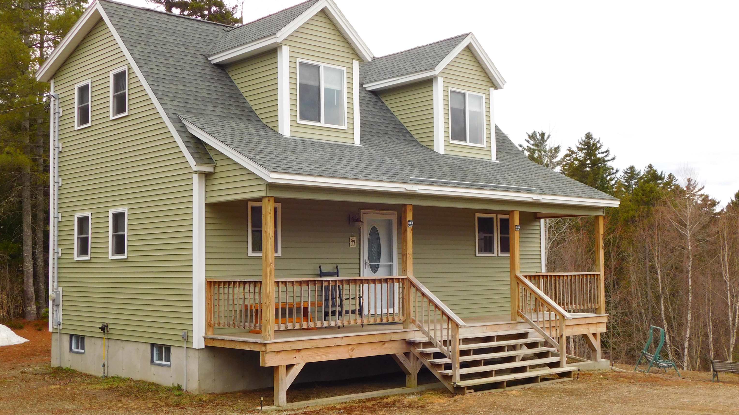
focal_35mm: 44
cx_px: 372
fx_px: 862
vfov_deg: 27.1
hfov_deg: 46.4
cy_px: 233
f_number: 3.6
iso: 125
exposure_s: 1/400
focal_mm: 7.1
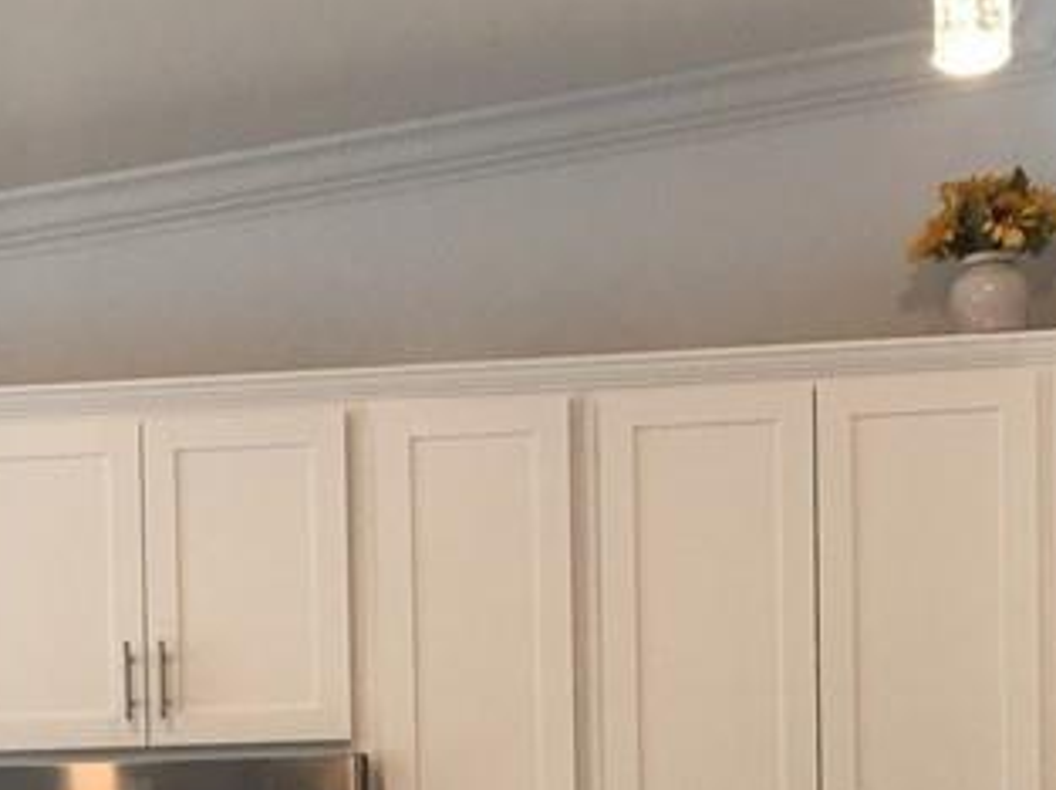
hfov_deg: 20.3
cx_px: 135
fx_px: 2895
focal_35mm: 95
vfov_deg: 14.8
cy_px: 1047
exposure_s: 1/30
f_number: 2.2
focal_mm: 4.15
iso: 40
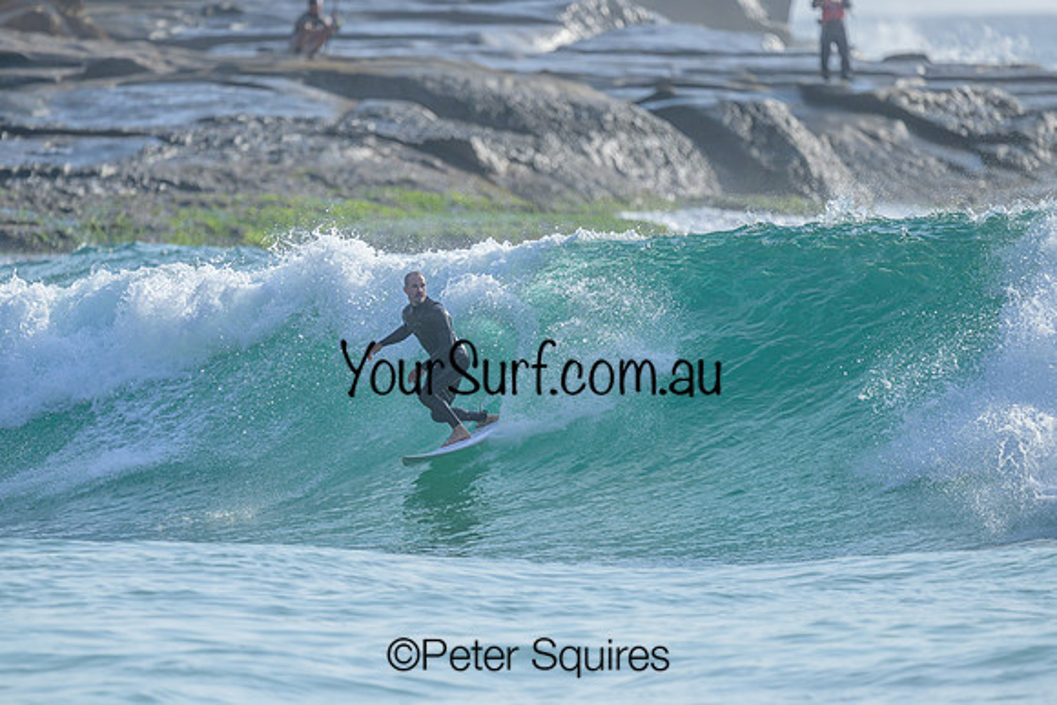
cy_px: 352
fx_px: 23493
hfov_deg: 2.6
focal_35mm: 800
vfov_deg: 1.7
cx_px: 528
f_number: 6.3
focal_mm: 800
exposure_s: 1/2000
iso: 280
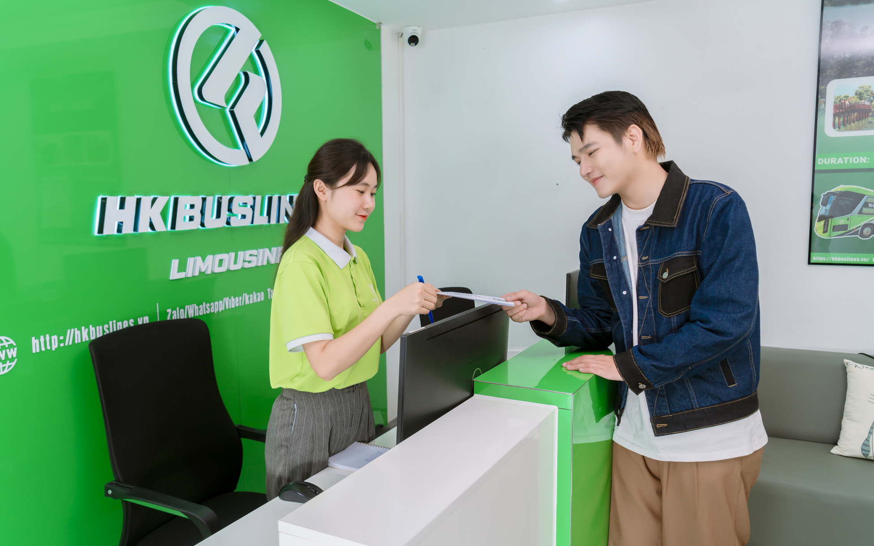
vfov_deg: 44.5
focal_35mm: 28
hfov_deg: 66.5
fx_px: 667
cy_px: 269
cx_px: 431
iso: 200
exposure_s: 1/100
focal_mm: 27
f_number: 5
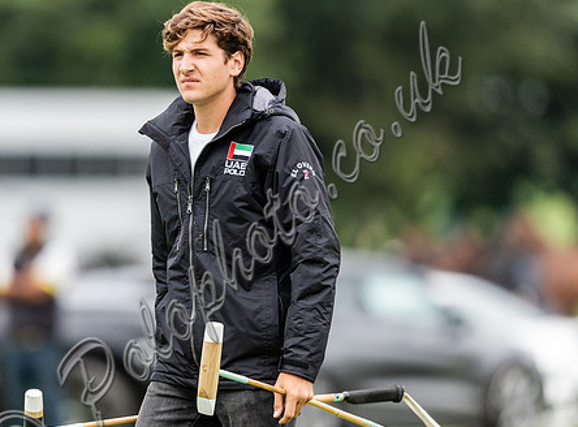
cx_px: 192
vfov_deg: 1.9
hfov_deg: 2.6
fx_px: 12755
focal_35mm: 768
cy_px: 233
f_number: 4
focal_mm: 500
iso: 800
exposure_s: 1/1250
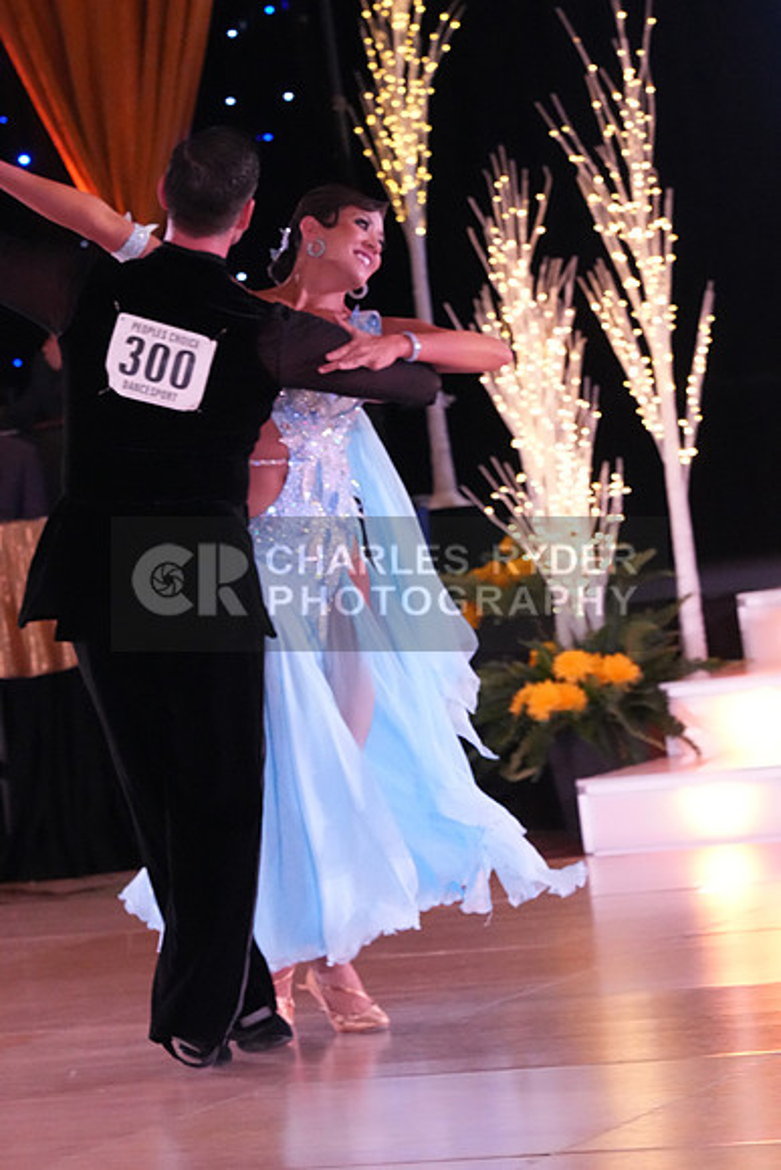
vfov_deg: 13.6
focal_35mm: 151
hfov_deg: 9.1
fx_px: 4910
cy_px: 585
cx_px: 390
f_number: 7.1
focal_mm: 101
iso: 8000
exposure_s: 1/320
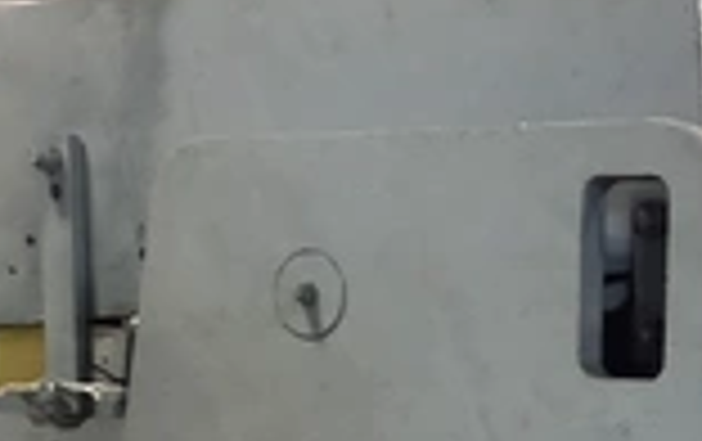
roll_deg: -2.3
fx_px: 1609
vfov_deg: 15.1
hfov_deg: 24.4
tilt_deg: -6.2
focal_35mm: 84
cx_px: 518
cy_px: 513
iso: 400
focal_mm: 3.3
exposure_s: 1/40
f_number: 2.4
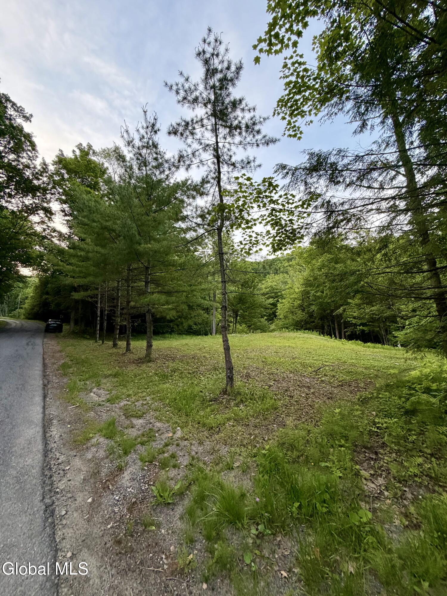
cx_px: 224
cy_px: 298
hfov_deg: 85.7
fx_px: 241
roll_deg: +2.6
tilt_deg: +7.5
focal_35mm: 14
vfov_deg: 102.1
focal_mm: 2.22
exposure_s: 1/121
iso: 200
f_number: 2.2
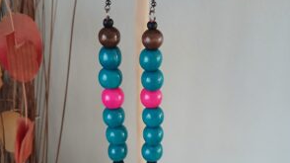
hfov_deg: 50.5
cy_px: 94
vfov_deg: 29.6
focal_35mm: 40
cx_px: 146
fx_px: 307
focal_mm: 3.98
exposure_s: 1/25
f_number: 1.8
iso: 400
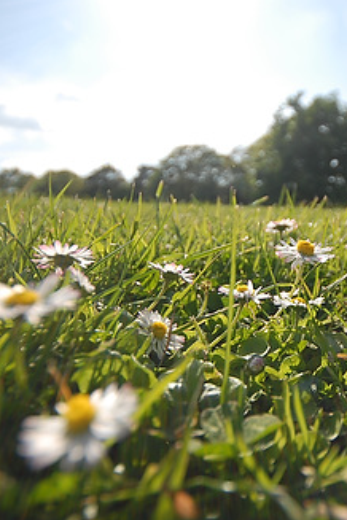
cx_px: 269
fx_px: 333
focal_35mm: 23
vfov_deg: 76.1
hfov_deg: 52.2
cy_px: 258
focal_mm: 10
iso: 100
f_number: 4
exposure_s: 1/640
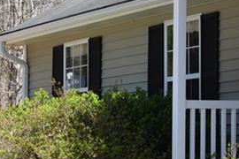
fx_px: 982
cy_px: 63
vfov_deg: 9.3
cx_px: 320
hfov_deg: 13.3
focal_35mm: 148
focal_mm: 26
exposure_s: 1/250
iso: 220
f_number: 8
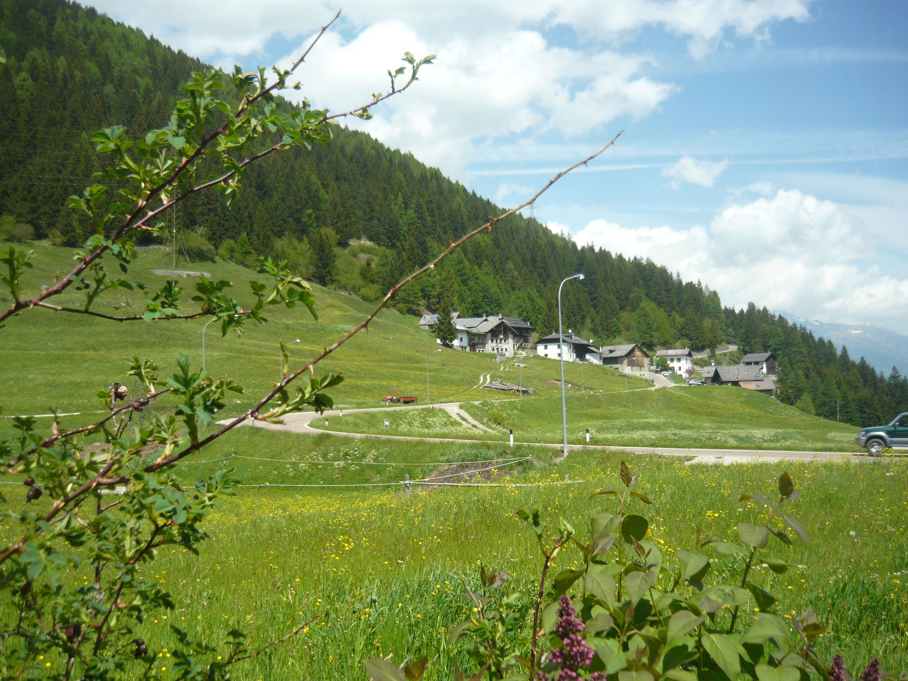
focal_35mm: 33
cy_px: 340
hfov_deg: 55.4
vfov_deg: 42.9
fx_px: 866
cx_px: 454
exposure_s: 1/160
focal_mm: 5.5
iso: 100
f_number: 8
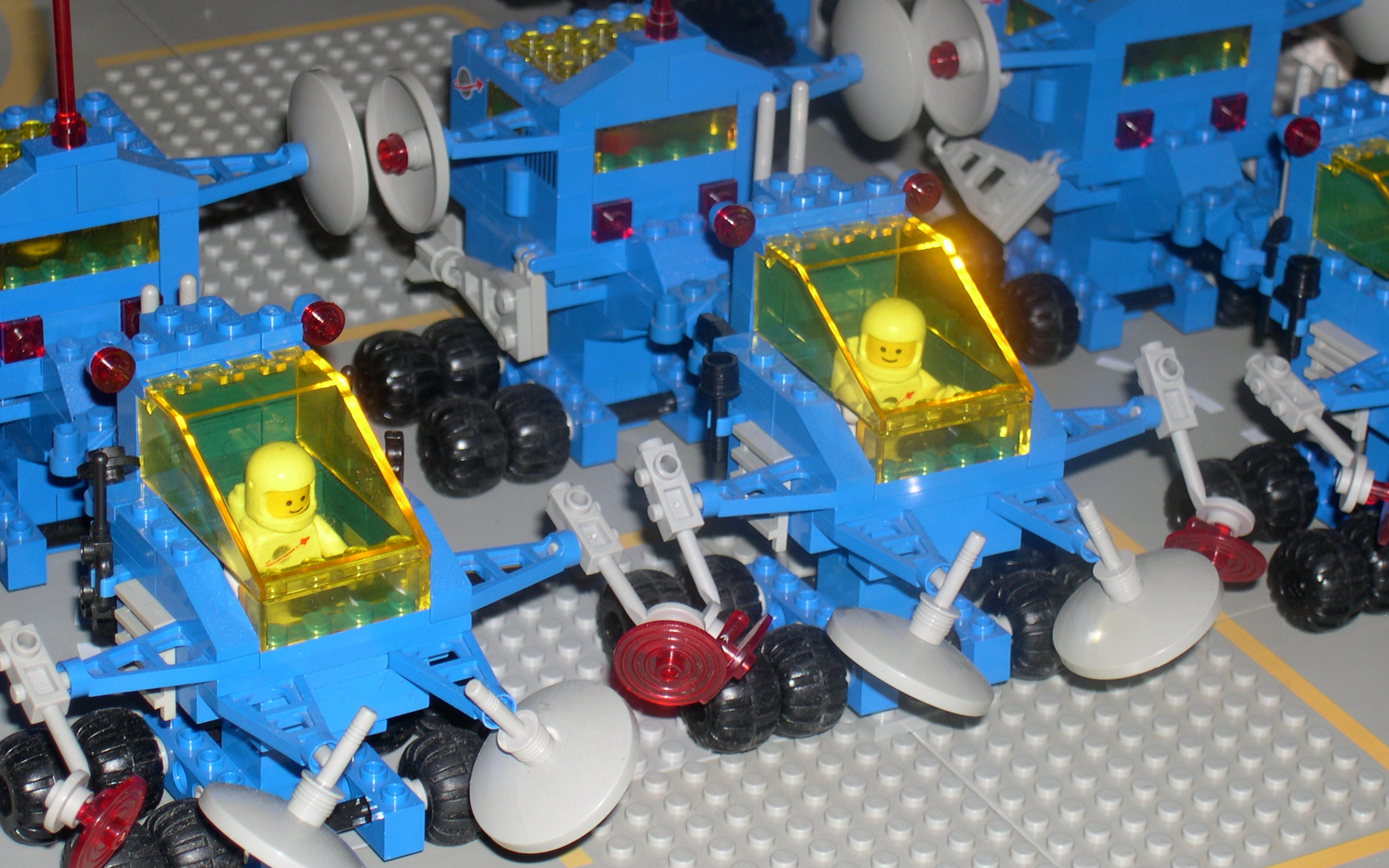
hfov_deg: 17.2
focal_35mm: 121
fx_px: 4580
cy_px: 403
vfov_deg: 10.8
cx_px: 695
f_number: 4.9
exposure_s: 1/60
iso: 100
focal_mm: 24
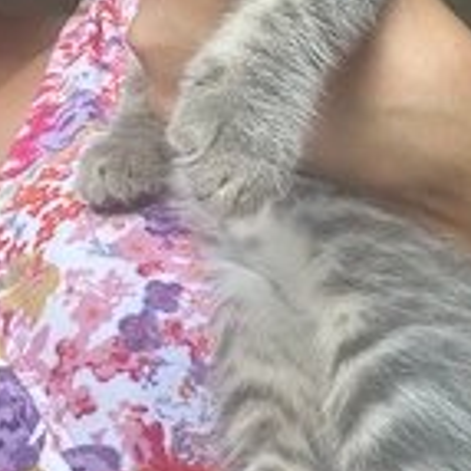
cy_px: 175
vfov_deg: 23.3
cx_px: 316
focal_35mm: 74
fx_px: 1139
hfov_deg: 23.3
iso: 100
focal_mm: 2.69
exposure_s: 1/60
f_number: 1.9
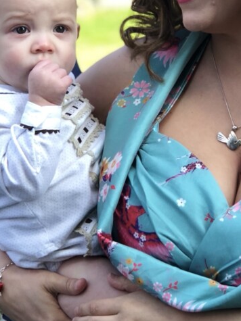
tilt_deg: -10.6
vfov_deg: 16.0
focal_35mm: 123
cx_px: 118
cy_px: 107
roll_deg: +3.4
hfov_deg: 12.0
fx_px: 1142
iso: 25
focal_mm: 6.6
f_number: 2.8
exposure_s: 1/120
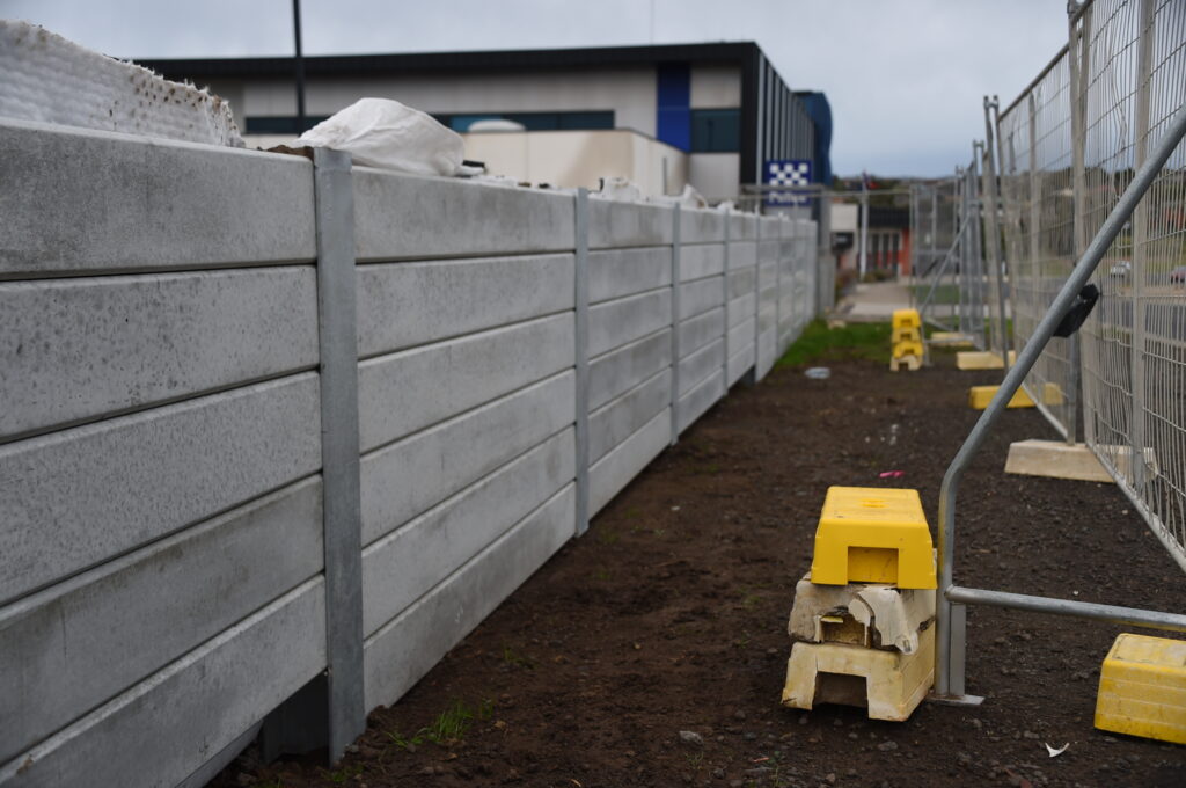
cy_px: 394
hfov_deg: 48.5
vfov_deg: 33.3
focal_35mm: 40
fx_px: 1316
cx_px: 593
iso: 125
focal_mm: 40
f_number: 4
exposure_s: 1/320
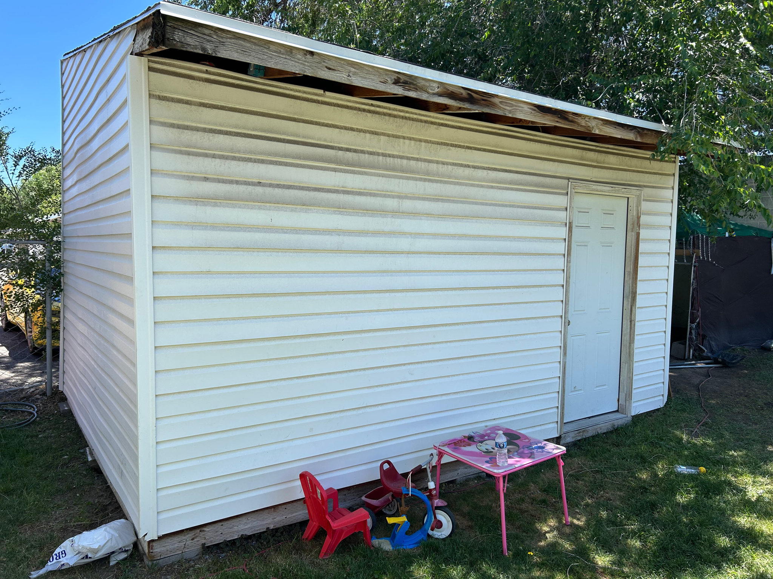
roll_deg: -2.4
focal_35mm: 26
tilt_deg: -4.1
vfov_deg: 53.1
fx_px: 581
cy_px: 290
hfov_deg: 67.3
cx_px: 386
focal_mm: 5.7
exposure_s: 1/1377
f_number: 1.5
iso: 50
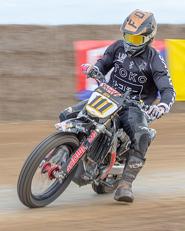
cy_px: 102
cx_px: 75
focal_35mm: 272
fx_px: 1860
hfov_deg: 5.7
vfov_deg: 7.1
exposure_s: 1/100
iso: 160
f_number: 8
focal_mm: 102
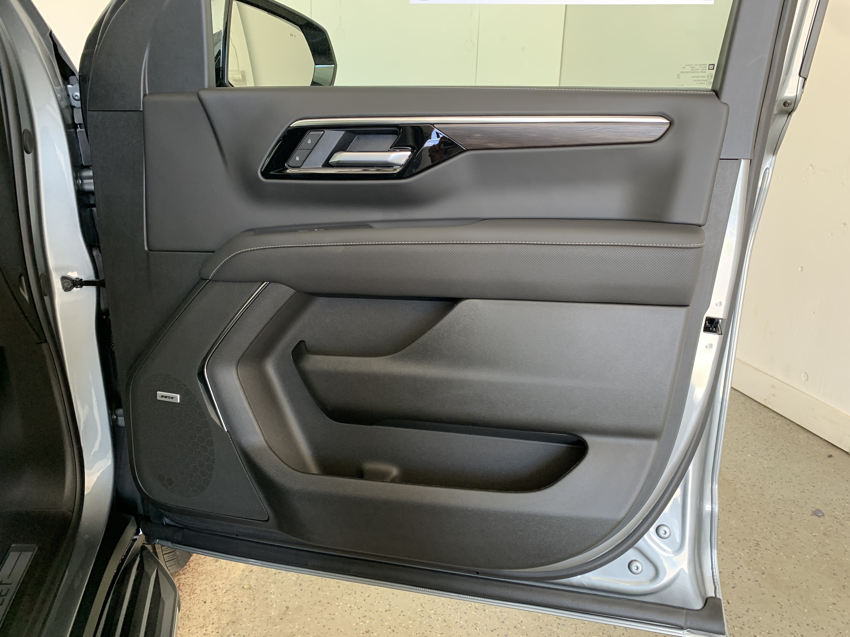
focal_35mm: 26
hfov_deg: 67.3
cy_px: 318
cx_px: 425
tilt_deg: -17.1
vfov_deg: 53.1
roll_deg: -1.3
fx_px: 638
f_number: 1.8
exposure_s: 1/60
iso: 125
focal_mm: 4.25
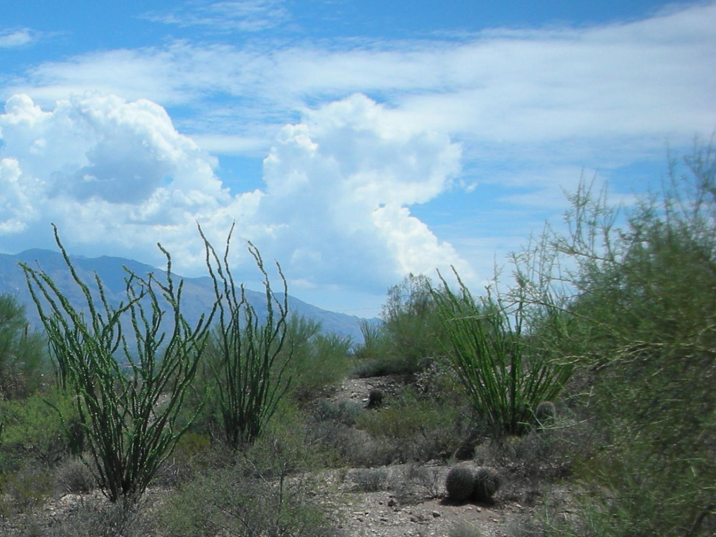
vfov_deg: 20.6
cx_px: 2
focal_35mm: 70
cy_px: 467
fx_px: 1448
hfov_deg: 26.3
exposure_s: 1/150
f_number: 8.5
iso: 50
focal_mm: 5.8
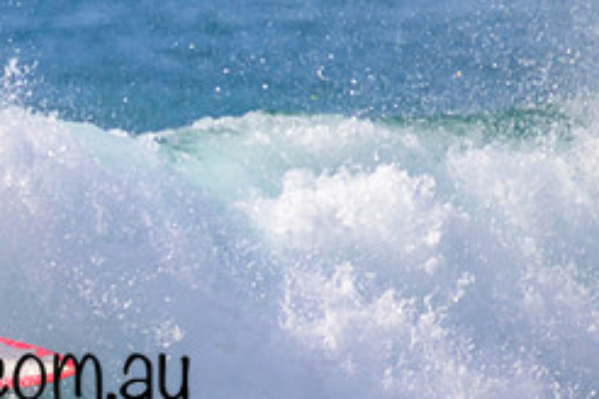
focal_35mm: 1889
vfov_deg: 0.7
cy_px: 344
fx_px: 31428
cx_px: -68
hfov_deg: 1.1
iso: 1000
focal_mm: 800
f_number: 11
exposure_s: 1/2000
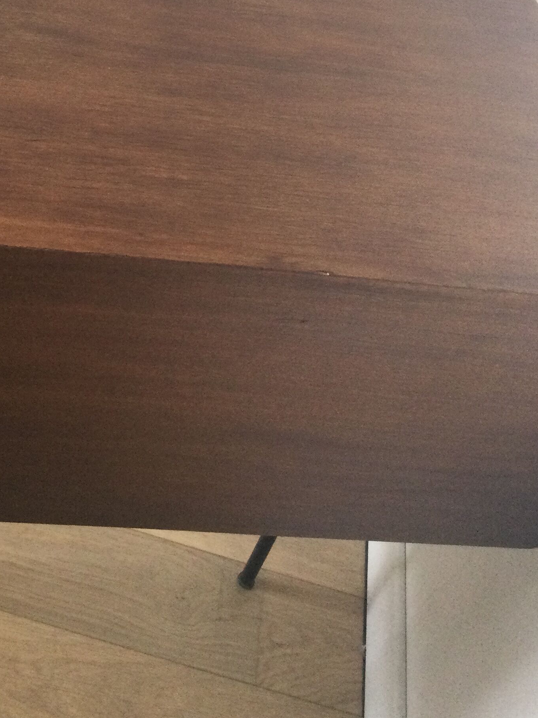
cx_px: 104
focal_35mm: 56
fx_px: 1161
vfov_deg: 33.0
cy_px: 105
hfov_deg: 25.6
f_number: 2.4
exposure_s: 1/33
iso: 125
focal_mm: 3.3
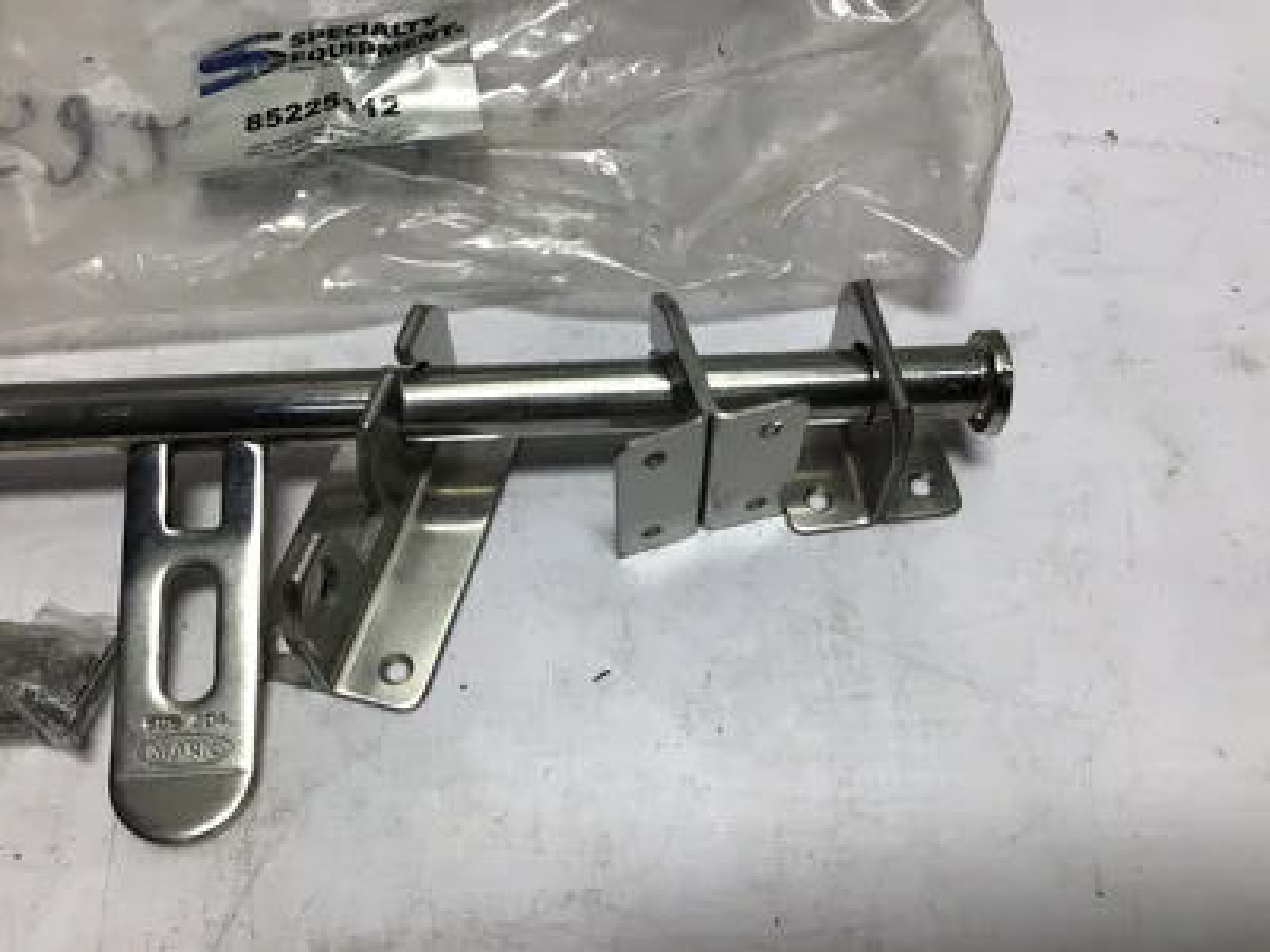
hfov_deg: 58.4
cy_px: 476
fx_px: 1137
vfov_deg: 45.4
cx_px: 635
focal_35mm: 31
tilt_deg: -59.5
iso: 25
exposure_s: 1/145
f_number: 2.4
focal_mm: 3.3
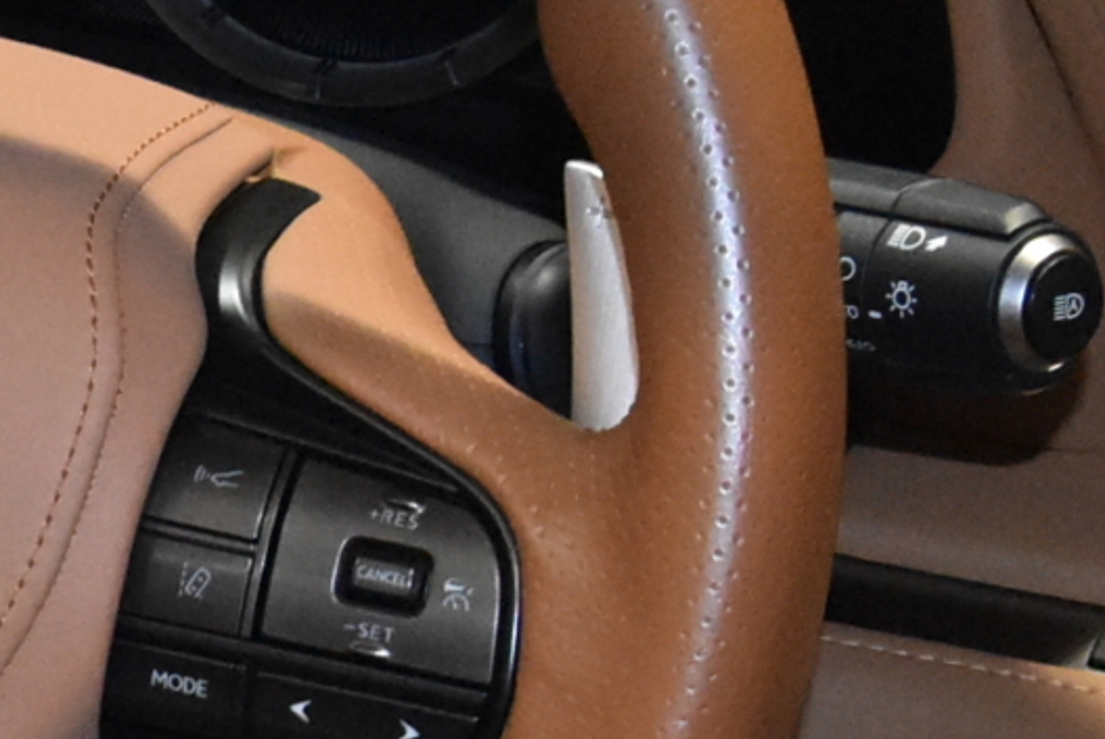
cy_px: 732
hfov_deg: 9.1
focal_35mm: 218
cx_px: -787
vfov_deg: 6.3
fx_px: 6697
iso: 5000
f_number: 8
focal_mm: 30
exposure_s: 1/60
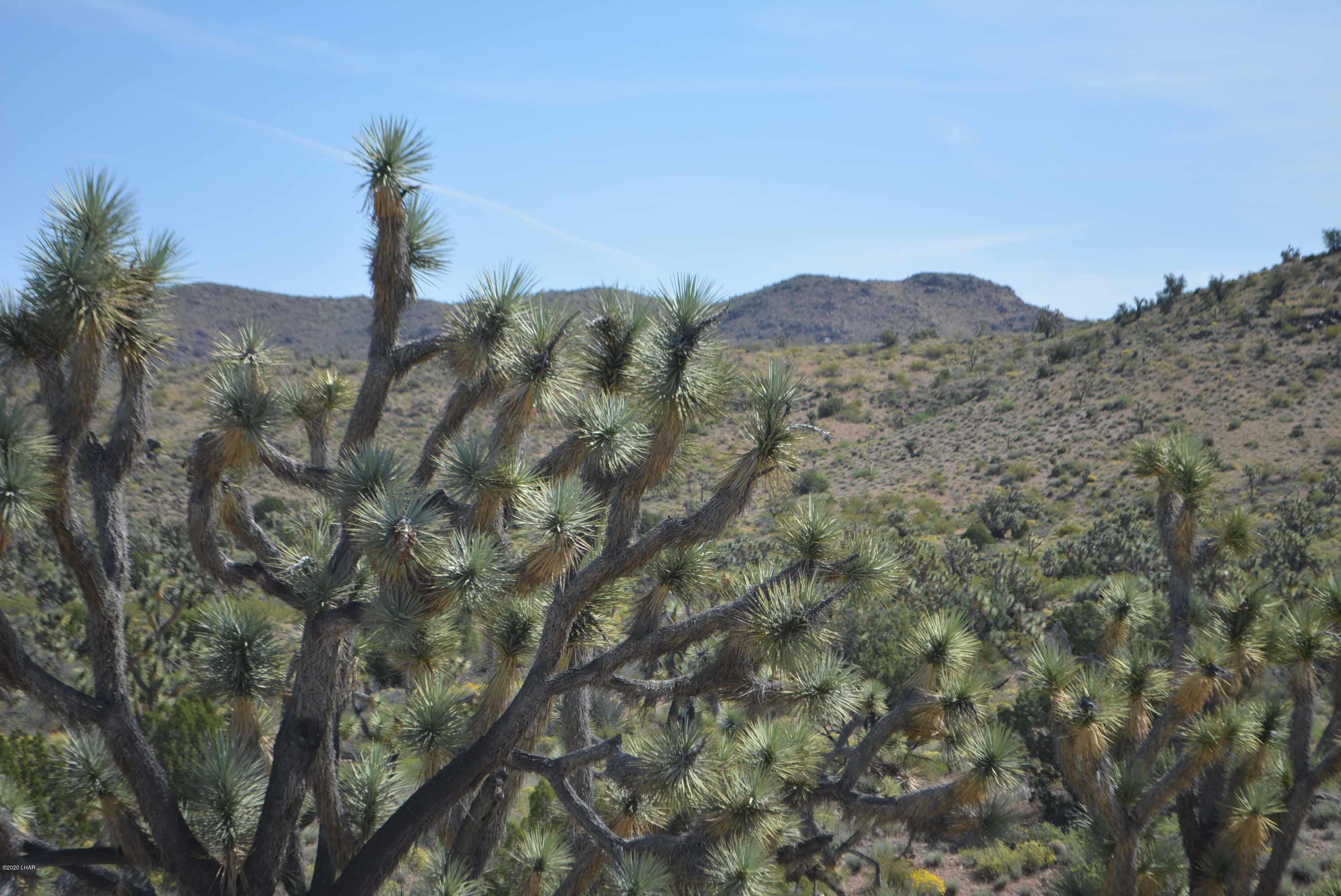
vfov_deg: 16.6
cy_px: 448
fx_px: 3075
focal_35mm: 82
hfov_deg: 24.6
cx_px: 670
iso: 400
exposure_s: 1/1600
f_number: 6.3
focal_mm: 55
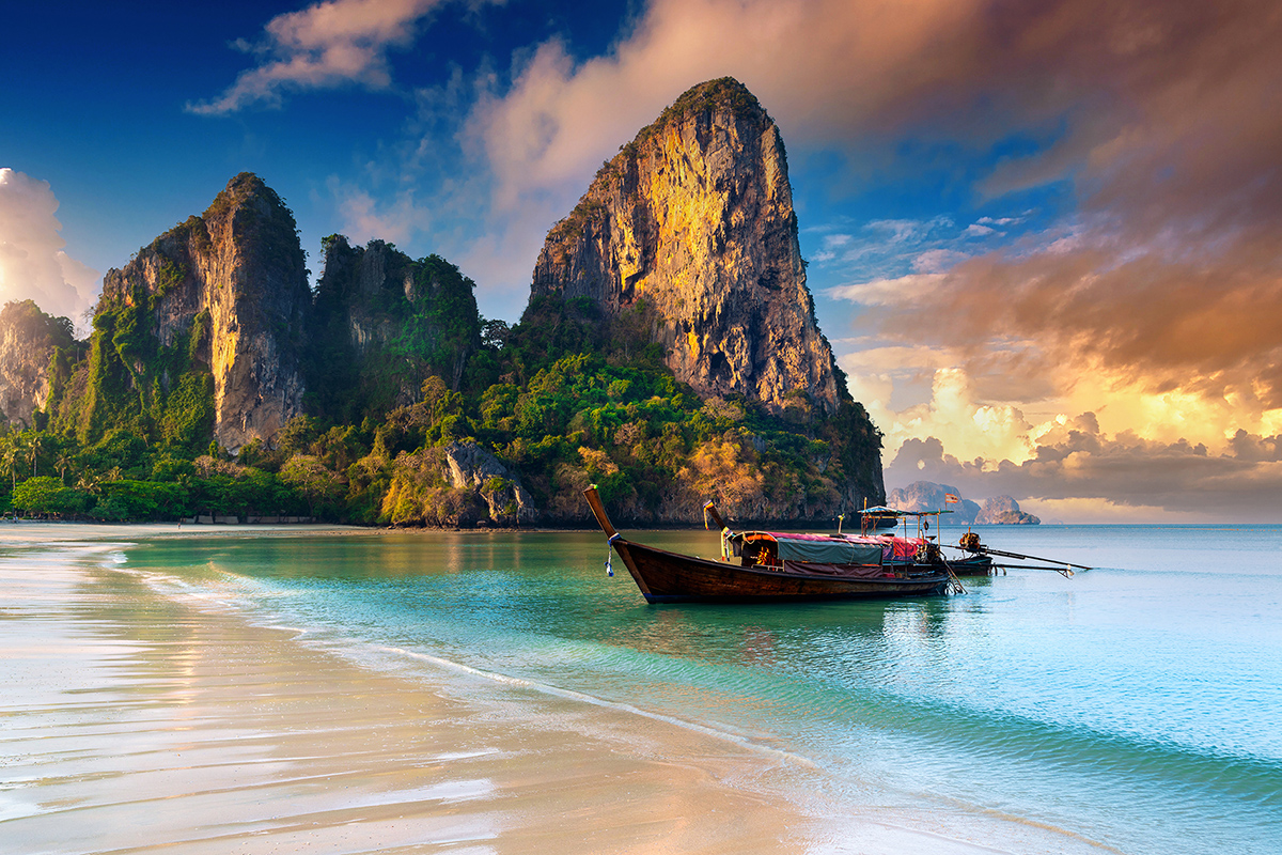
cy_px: 428
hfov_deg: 69.4
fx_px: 926
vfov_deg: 49.6
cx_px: 641
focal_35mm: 26
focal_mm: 26
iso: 100
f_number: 7.1
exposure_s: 1/80
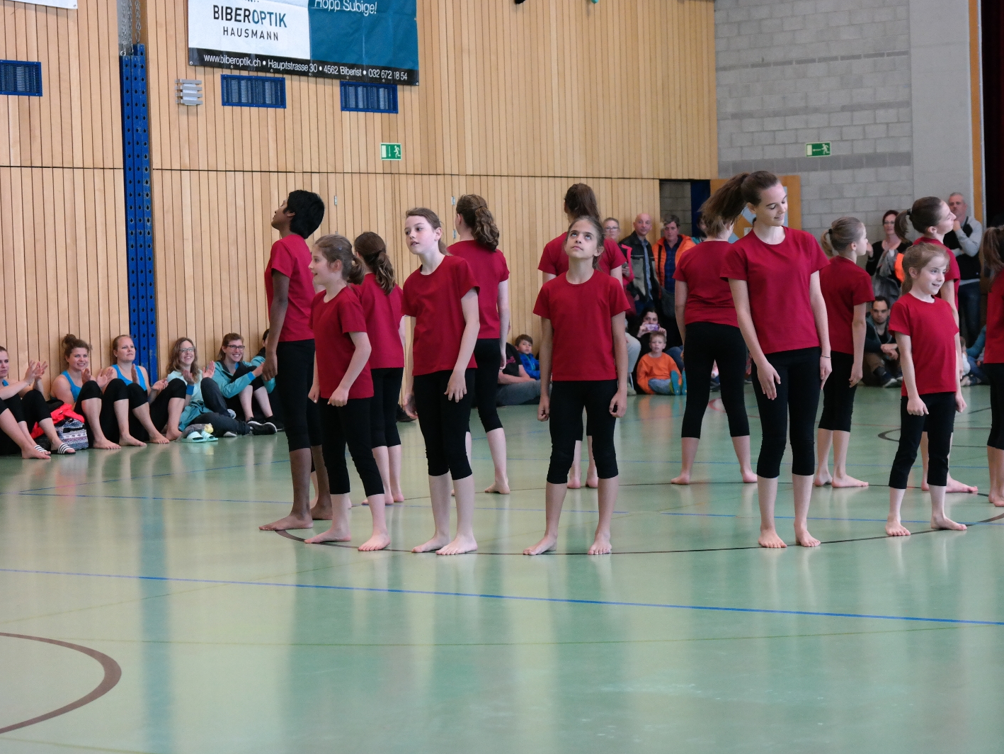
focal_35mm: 90
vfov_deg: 16.4
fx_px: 2611
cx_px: 556
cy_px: 377
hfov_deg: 21.8
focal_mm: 54
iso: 1600
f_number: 4.5
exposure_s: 1/125
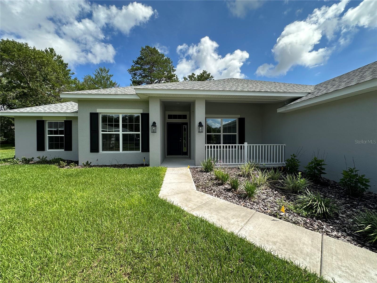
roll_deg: -0.7
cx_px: 188
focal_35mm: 14
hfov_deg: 102.1
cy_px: 142
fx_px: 152
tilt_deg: -1.1
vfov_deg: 85.7
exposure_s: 1/1289
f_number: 2.2
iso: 50
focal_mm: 2.22
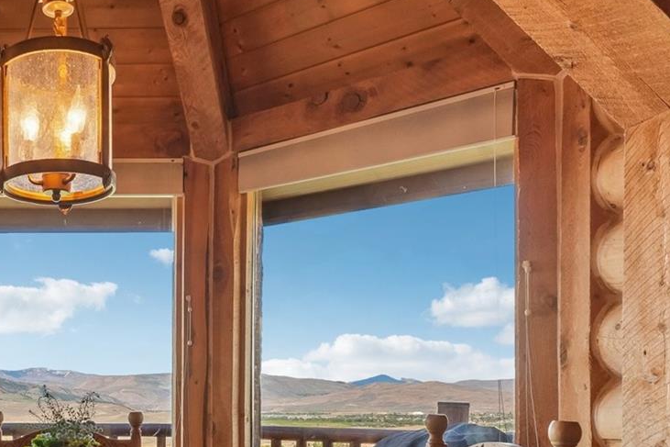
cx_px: 50
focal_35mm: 36
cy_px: 404
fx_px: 672
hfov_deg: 47.0
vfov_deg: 34.7
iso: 100
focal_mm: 11
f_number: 8
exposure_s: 1/90
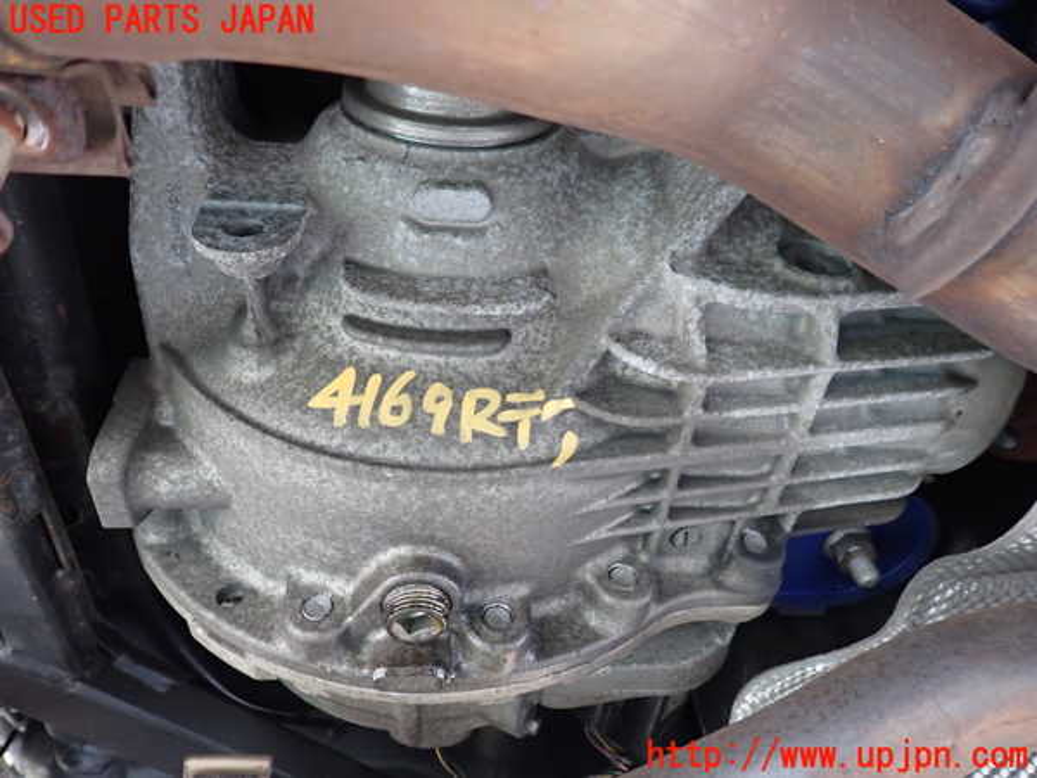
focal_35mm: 25
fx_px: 749
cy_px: 389
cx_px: 518
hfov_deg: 69.4
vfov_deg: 54.9
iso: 400
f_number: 2
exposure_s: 1/30
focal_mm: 4.5
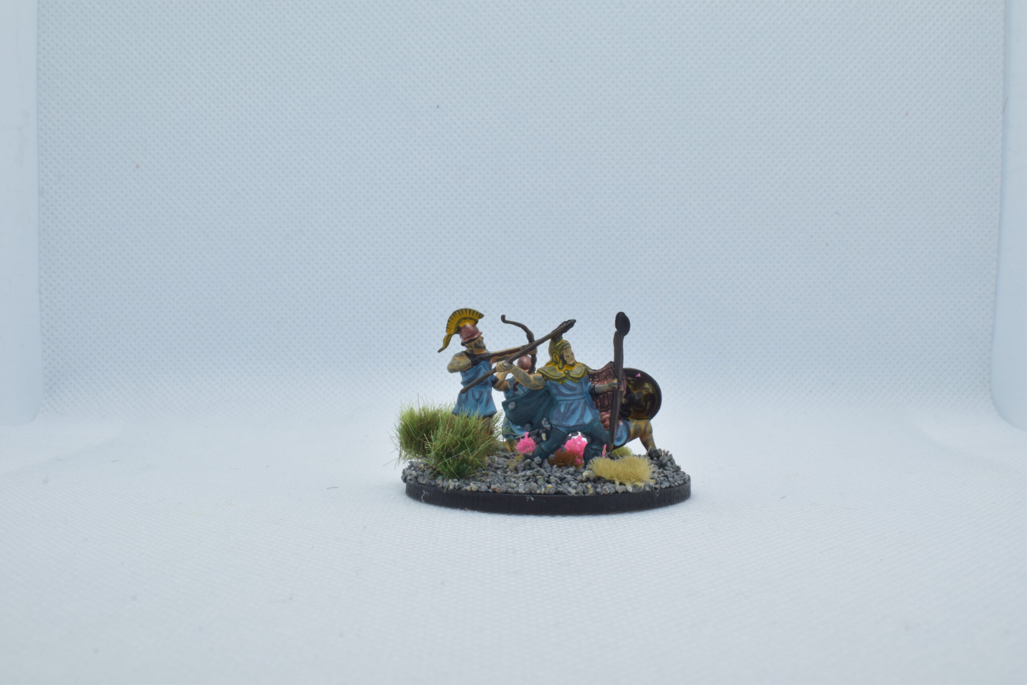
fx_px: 1155
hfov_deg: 47.9
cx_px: 514
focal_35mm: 40
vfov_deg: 33.0
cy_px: 342
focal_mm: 27
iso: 800
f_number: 22
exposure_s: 1/60
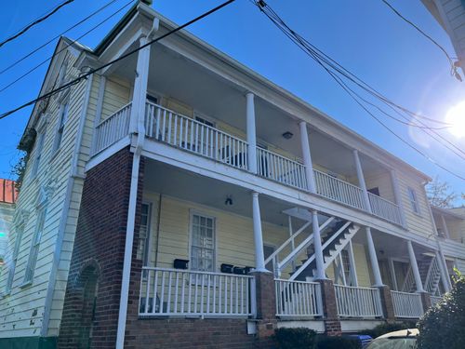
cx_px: 232
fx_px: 349
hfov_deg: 67.3
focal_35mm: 26
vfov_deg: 53.1
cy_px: 174
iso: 50
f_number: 1.6
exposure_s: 1/1890
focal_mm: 5.1
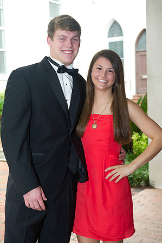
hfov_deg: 22.6
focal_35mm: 60
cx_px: 81
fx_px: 406
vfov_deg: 33.4
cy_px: 122
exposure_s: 1/100
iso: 800
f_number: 5.6
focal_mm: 60
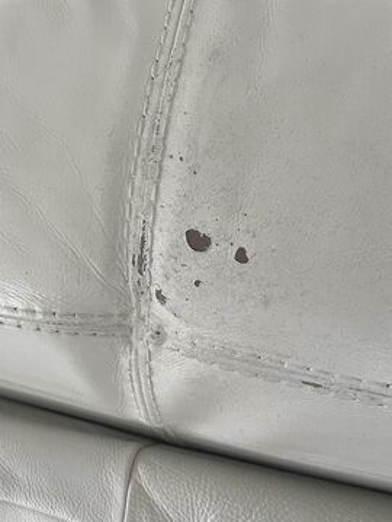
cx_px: 196
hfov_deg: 53.1
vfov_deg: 67.3
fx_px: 393
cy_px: 261
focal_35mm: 26
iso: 125
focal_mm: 4.2
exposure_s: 1/94
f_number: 1.6
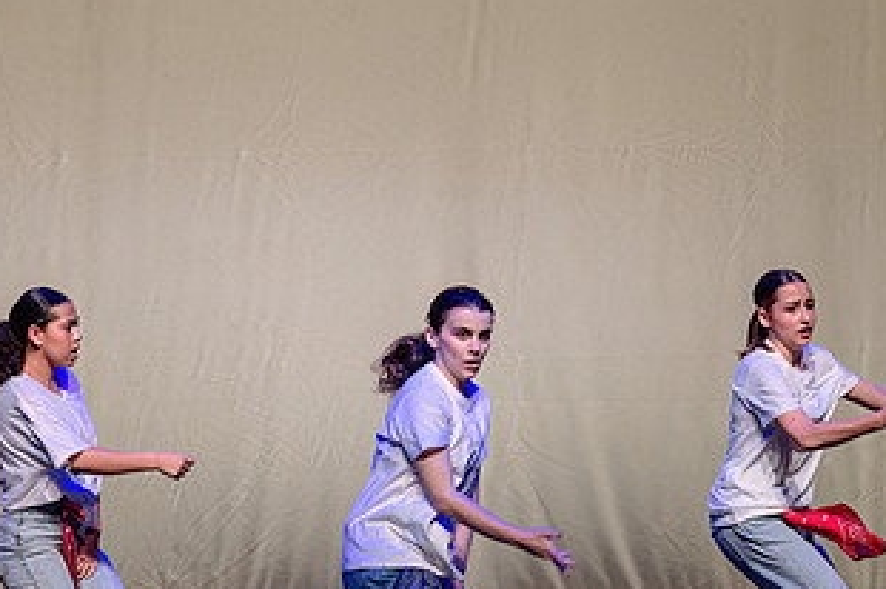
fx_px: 6002
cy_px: 421
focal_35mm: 244
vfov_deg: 5.6
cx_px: 339
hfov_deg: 8.4
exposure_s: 1/400
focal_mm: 116
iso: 1250
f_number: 2.8
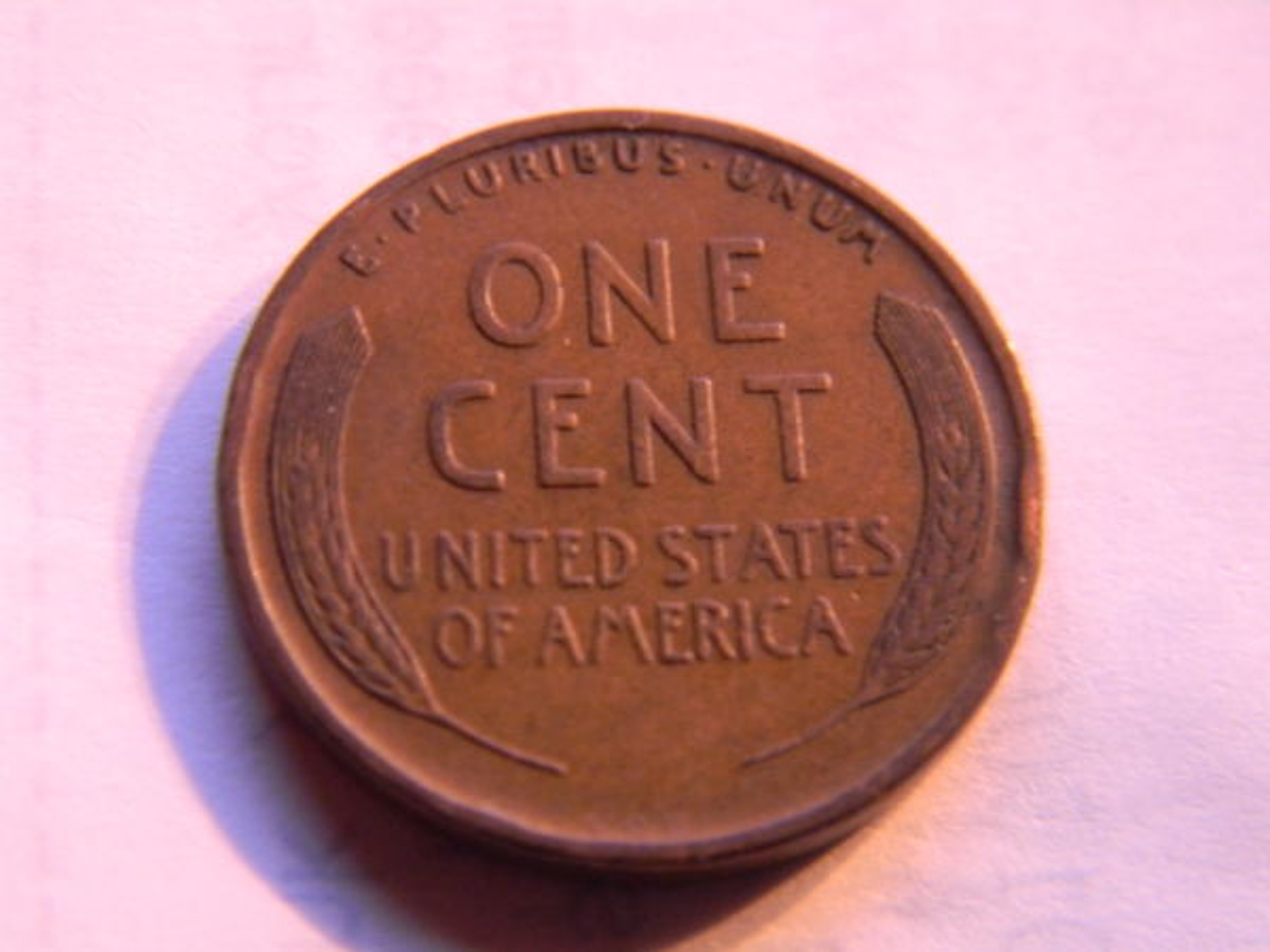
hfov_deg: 23.6
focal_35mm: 83
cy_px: 476
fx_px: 3045
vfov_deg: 17.8
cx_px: 635
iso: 400
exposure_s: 1/4.9
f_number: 4.5
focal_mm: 15.1
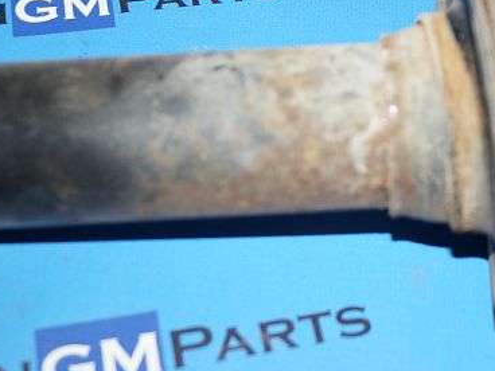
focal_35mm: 69
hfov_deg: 27.5
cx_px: 412
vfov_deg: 21.2
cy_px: 128
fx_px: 987
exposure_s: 1/160
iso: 500
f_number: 4
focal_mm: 22
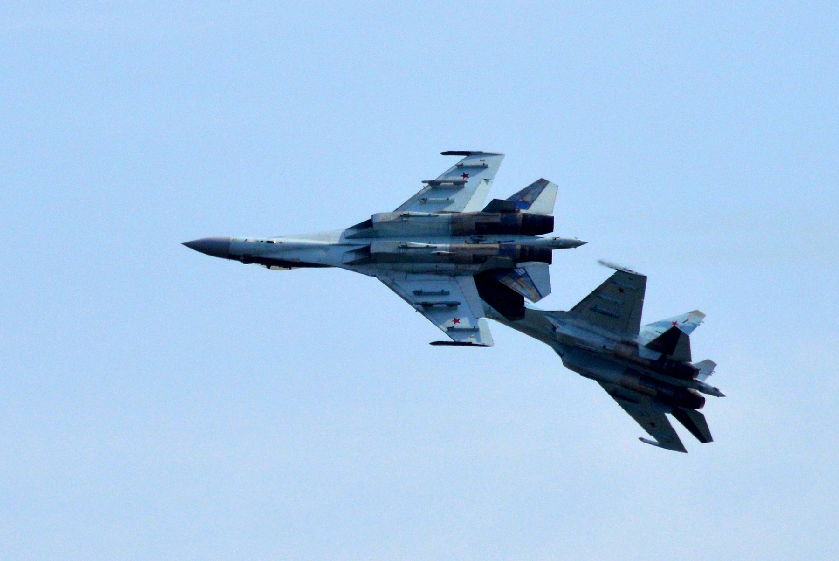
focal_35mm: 300
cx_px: 420
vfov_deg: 4.6
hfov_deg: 6.9
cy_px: 280
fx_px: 6997
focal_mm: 200
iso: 400
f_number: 8
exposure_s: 1/2500
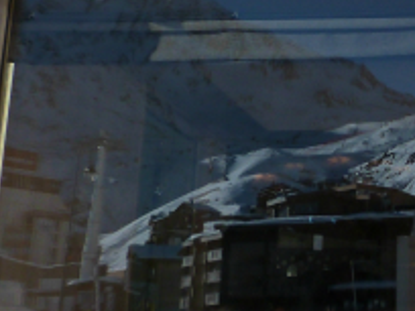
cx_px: 482
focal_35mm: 92
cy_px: 21
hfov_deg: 20.1
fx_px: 1103
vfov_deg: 15.8
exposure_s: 1/640
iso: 100
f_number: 4.5
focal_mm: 4.5
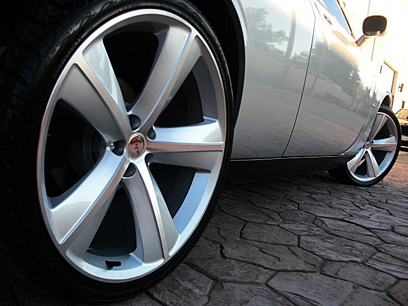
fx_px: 424
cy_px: 153
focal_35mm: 36
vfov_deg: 39.7
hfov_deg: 51.4
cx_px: 204
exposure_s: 1/160
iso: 50
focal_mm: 6.3
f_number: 2.8
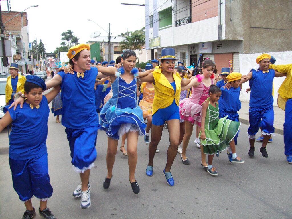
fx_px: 304
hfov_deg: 51.4
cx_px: 146
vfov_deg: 39.7
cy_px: 110
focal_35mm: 36
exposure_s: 1/158
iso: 80
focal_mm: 6
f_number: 2.7
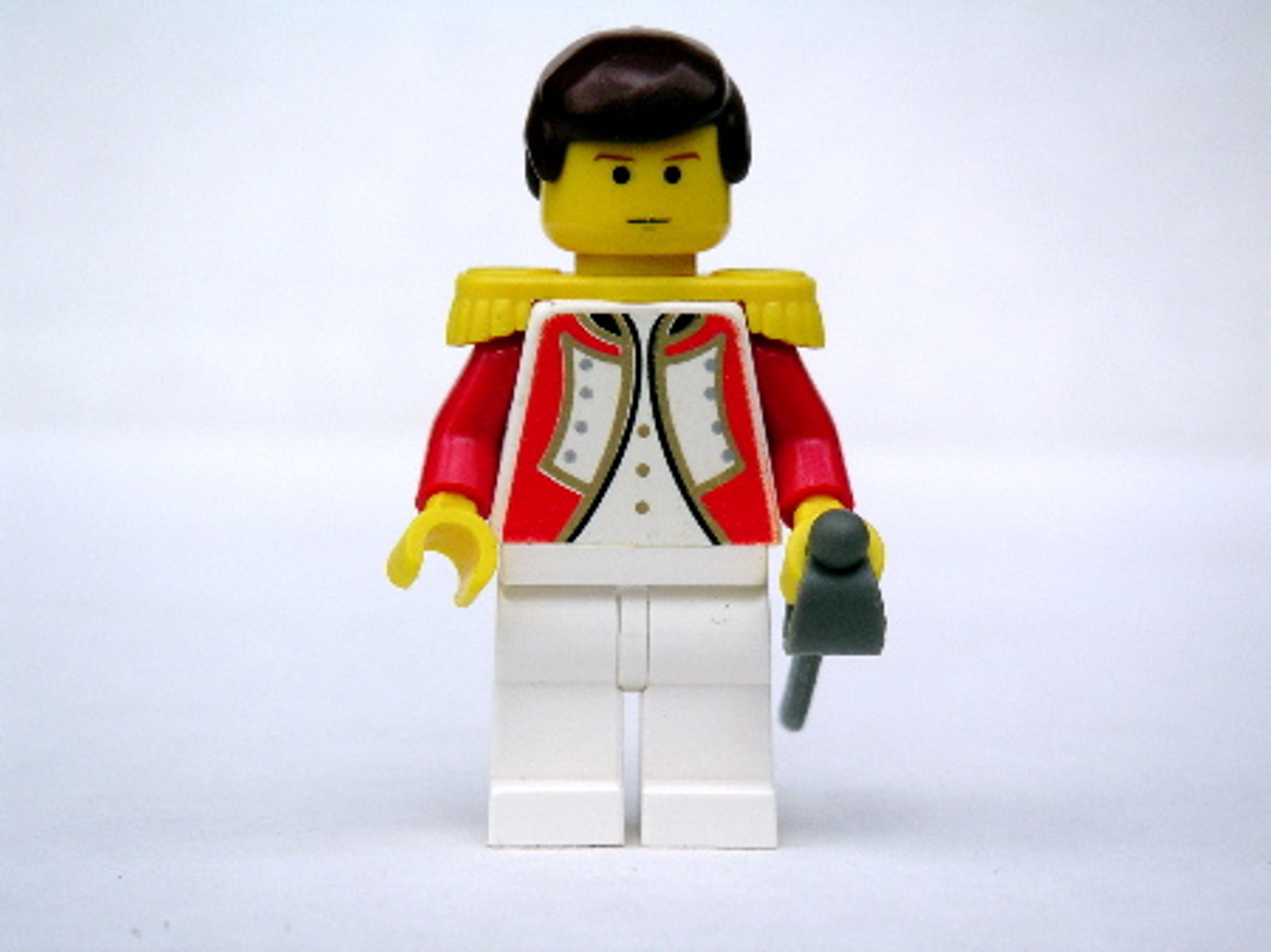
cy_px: 476
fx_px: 4073
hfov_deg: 17.7
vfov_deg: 13.3
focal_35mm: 111
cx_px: 636
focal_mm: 17.1
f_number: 3.6
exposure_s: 1/750
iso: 50
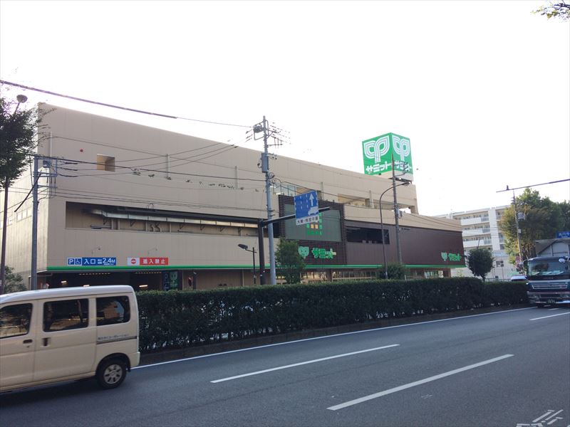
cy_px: 214
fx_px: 478
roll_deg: +2.4
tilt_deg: +8.1
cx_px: 285
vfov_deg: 48.2
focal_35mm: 29
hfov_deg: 61.7
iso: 32
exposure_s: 1/441
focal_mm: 4.15
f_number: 2.2
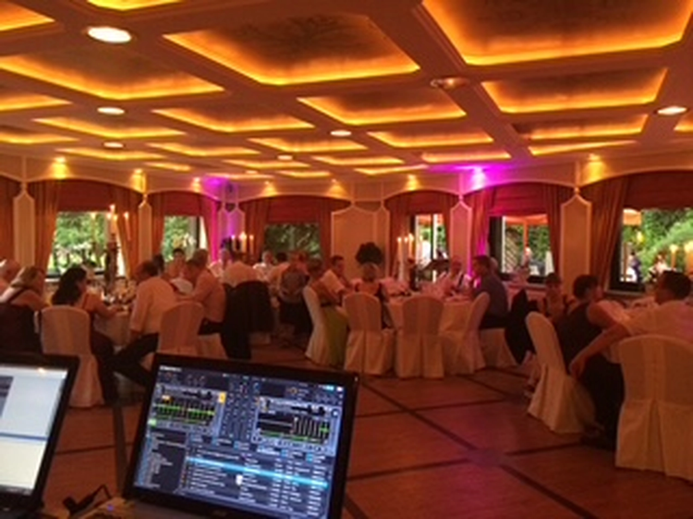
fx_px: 601
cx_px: 346
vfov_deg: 46.8
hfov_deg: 60.0
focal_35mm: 30
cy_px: 260
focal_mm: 4.12
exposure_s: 1/30
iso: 320
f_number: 2.2
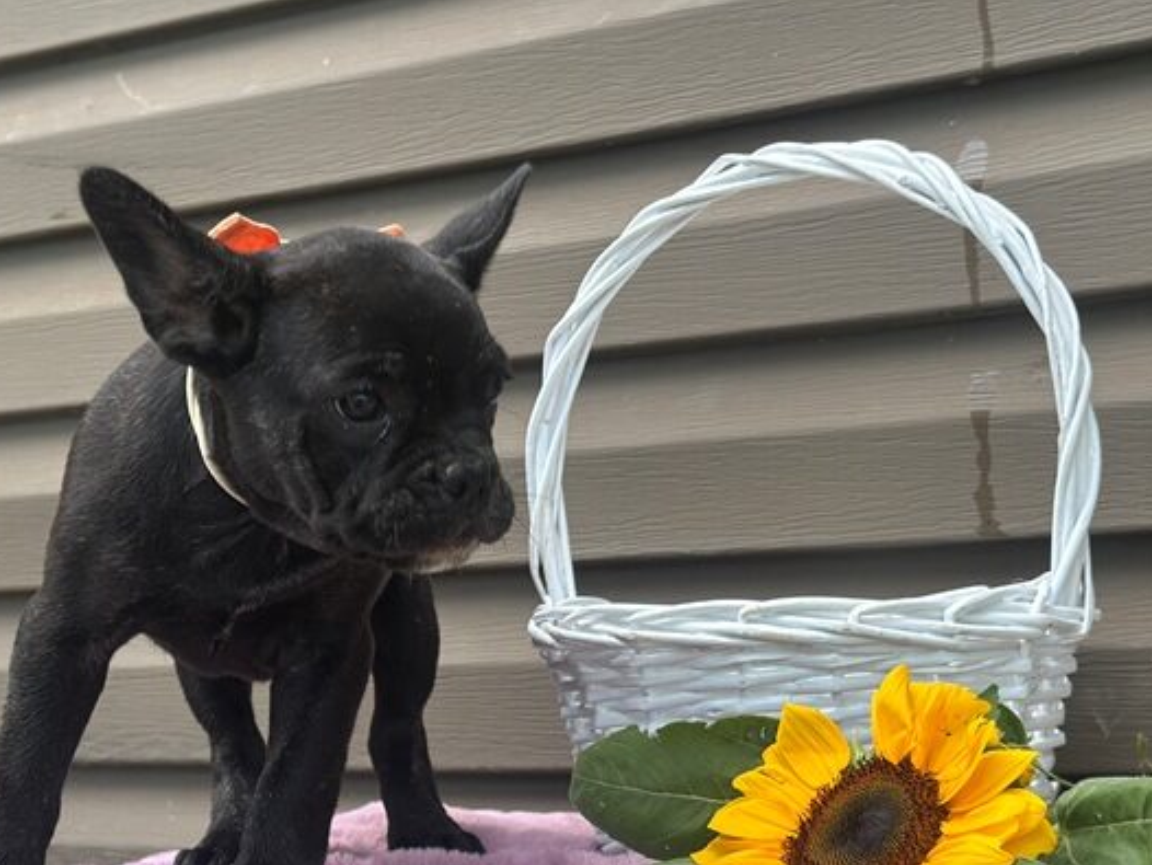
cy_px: 578
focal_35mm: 73
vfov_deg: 20.1
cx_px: 462
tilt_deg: +1.7
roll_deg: +1.9
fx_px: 2431
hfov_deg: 26.6
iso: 80
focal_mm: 6.86
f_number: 1.78
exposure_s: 1/369
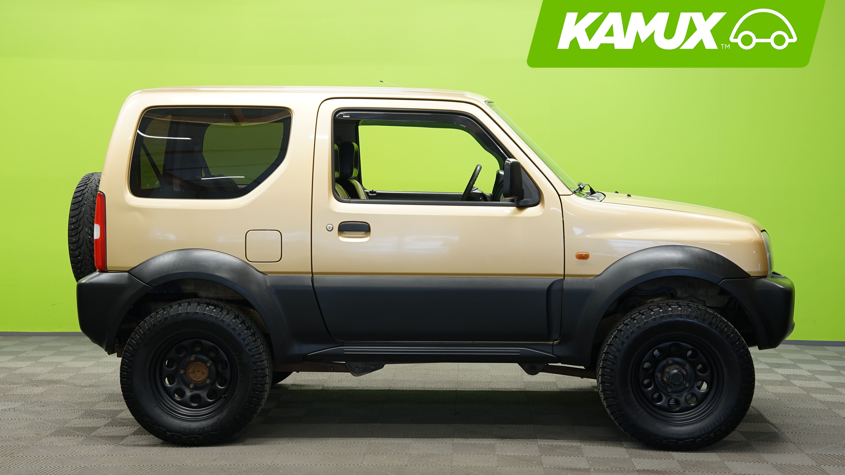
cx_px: 419
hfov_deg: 39.9
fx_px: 1165
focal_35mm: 52
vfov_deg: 23.1
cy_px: 252
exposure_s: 1/15
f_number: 5
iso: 500
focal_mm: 49
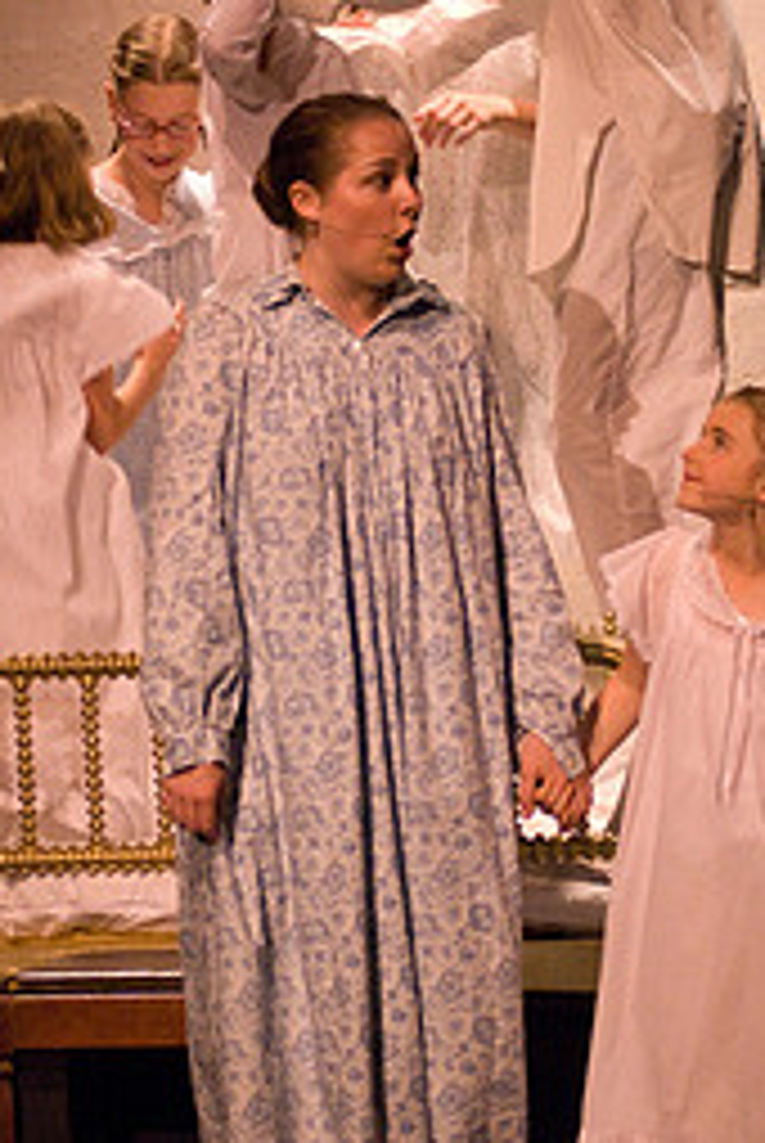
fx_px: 6770
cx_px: 371
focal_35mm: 213
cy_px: 540
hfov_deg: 6.5
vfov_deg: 9.6
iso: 1600
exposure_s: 1/160
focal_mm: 80
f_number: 2.8
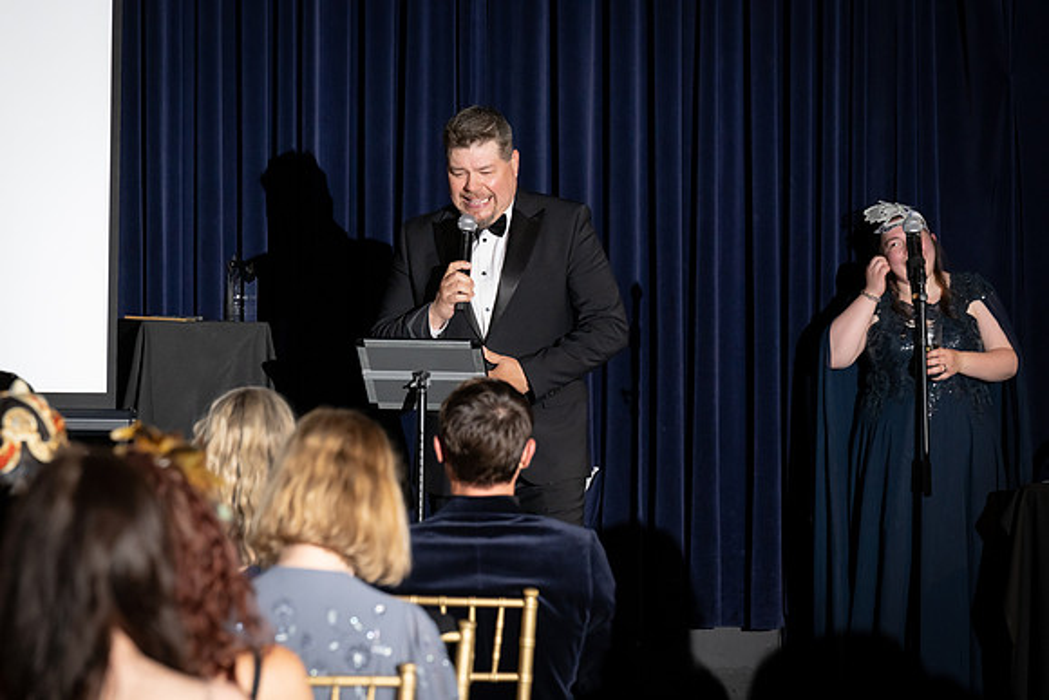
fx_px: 4372
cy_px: 350
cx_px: 524
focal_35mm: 150
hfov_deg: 13.7
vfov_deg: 9.2
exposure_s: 1/200
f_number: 5
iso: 2500
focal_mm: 150
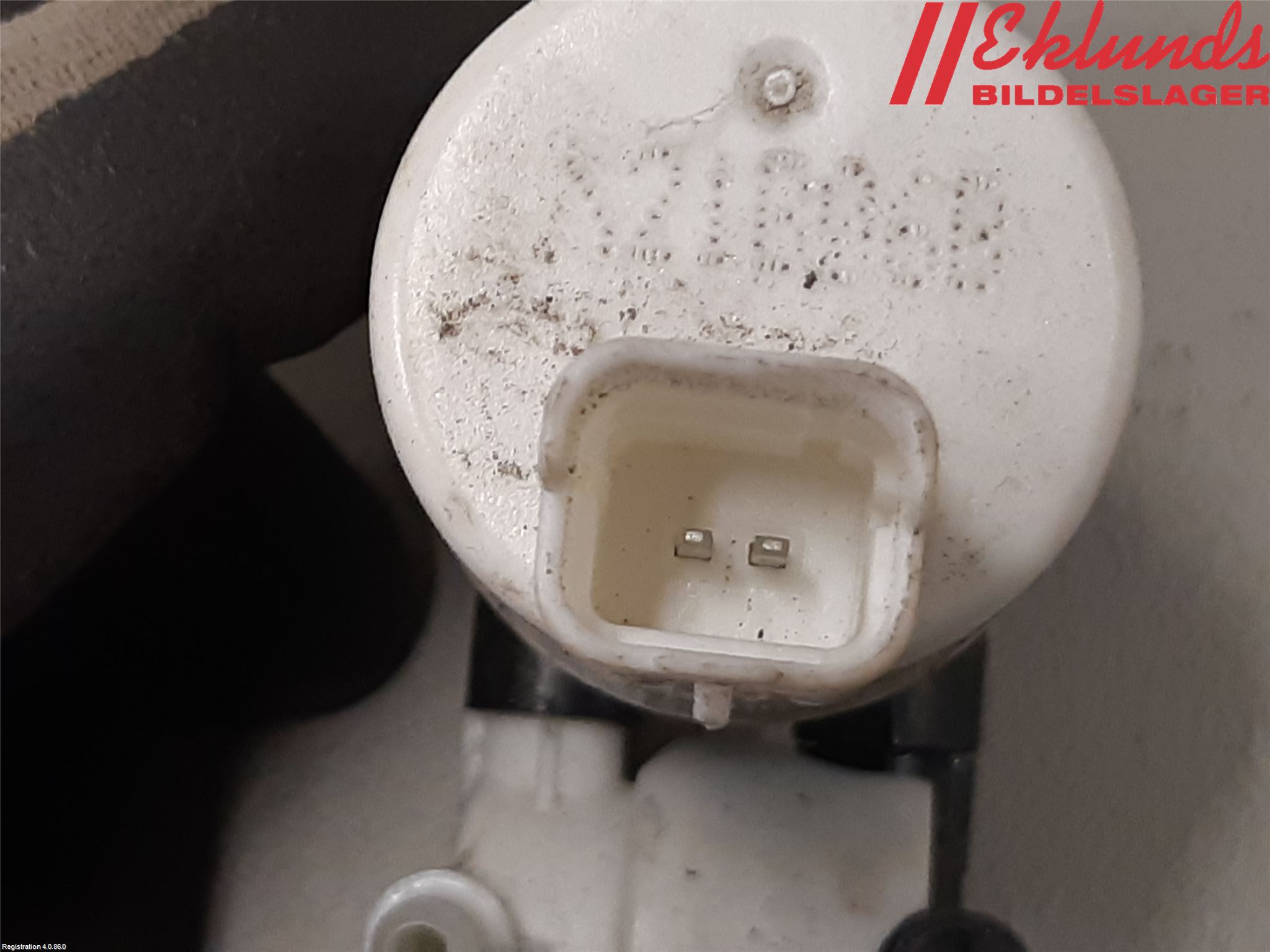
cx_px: 635
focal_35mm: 26
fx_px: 954
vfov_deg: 53.1
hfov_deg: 67.3
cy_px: 476
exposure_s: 1/50
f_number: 1.7
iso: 100
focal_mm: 3.93
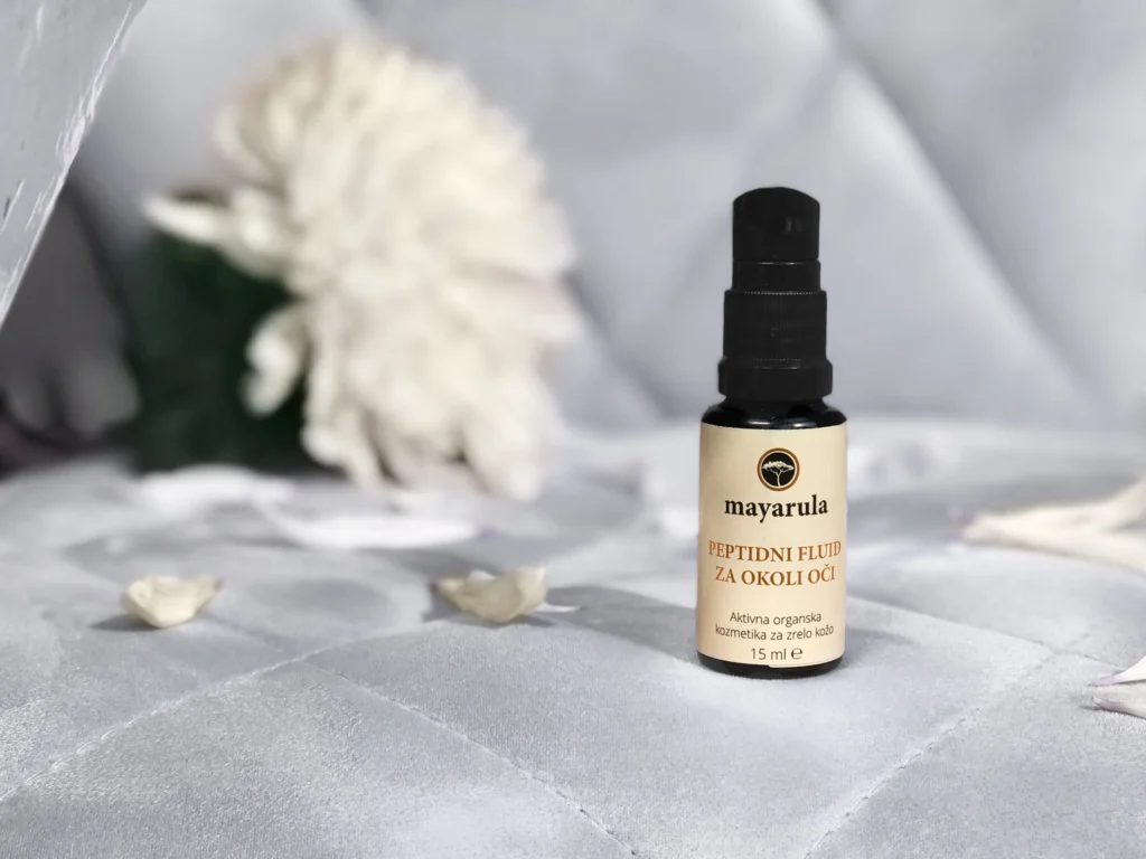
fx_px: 1887
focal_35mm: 57
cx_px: 573
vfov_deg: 25.7
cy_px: 430
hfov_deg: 33.8
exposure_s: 1/538
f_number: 2.8
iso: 20
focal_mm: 6.6
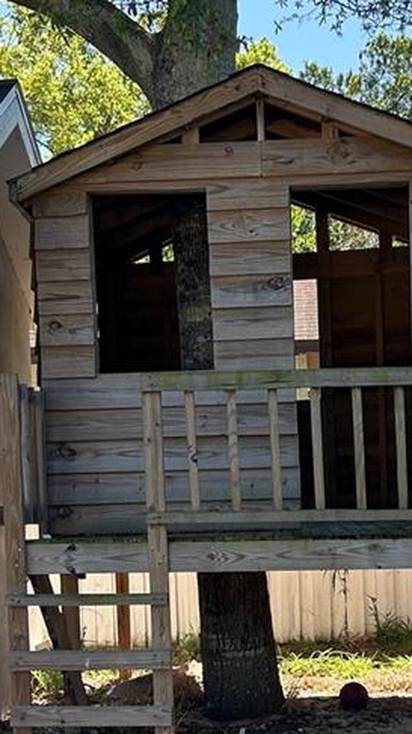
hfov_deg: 17.2
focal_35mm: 70
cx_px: 273
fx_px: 1361
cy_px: 506
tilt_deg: -4.0
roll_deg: +3.7
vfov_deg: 29.9
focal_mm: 5.7
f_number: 1.5
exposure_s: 1/827
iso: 50
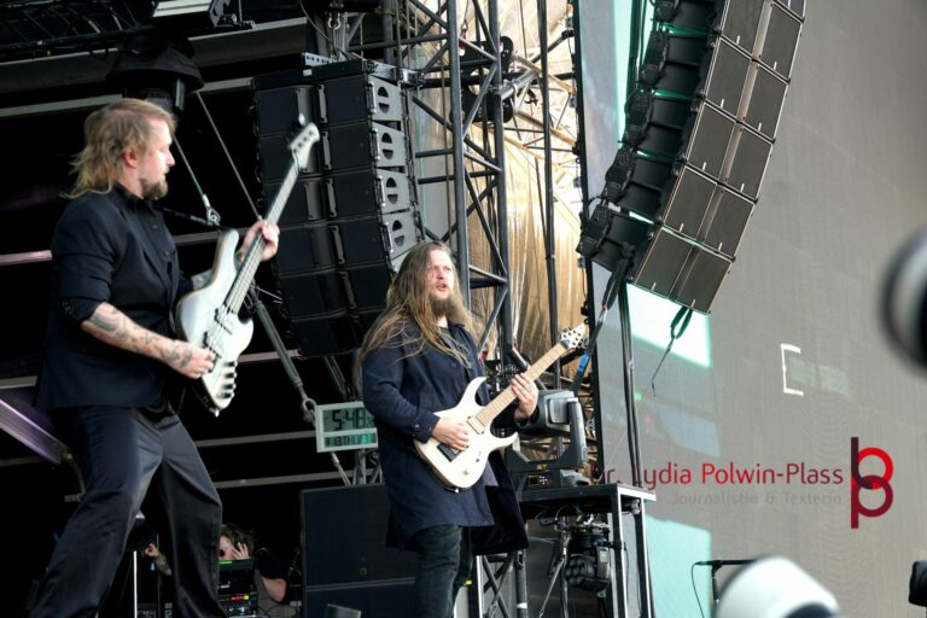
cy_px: 309
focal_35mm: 111
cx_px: 464
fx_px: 2858
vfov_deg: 12.3
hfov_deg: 18.4
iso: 500
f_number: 5
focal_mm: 74
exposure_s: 1/160
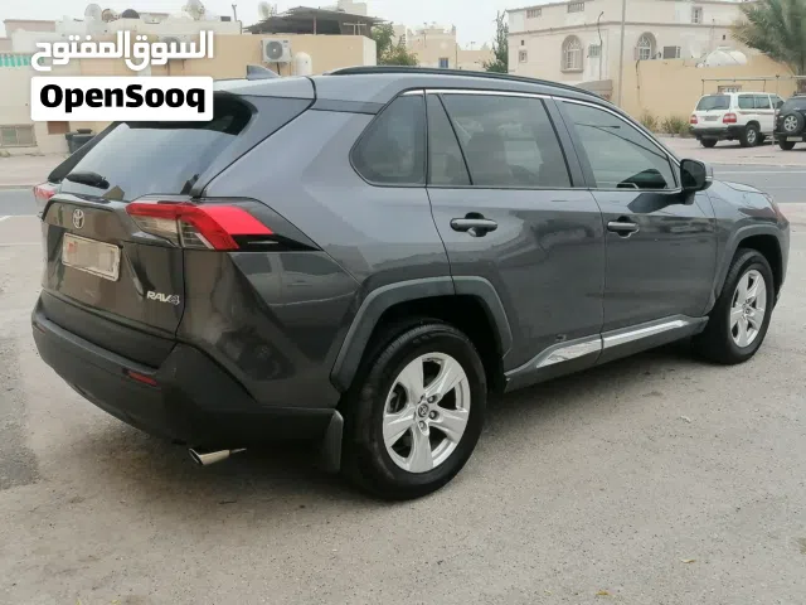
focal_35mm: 33
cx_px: 403
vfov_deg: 42.9
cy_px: 302
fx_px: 768
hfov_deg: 55.4
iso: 50
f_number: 1.8
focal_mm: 3.95
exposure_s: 1/515
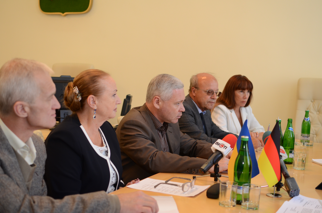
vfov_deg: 25.6
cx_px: 161
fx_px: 469
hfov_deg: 37.9
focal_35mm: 52
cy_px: 106
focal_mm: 35
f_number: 3.2
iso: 800
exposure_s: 1/200
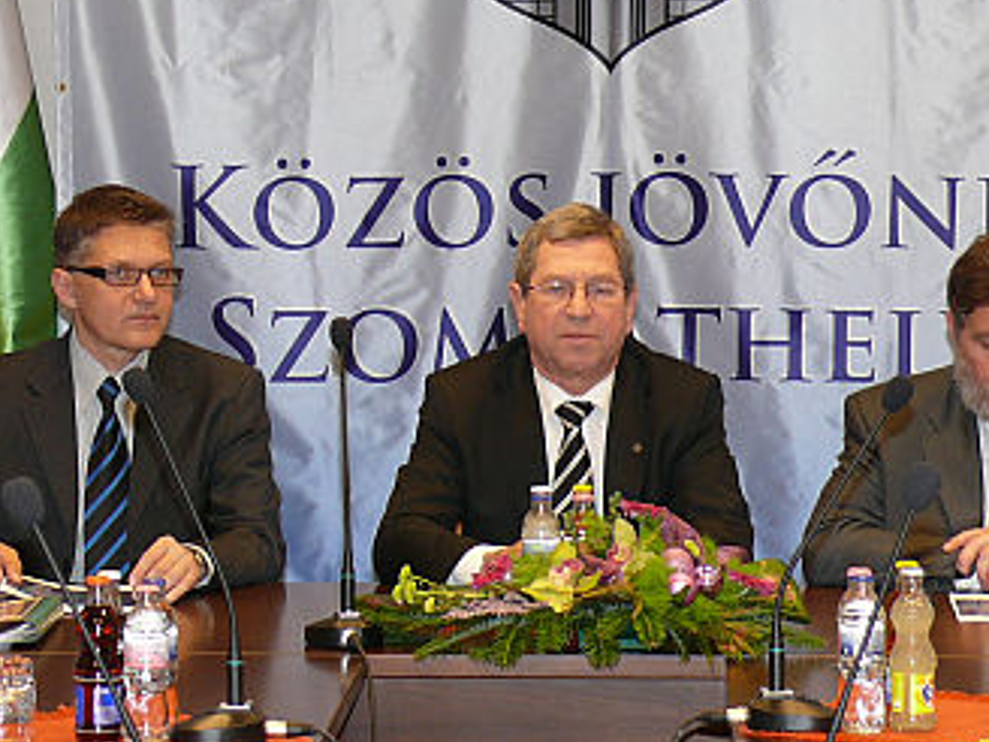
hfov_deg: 12.4
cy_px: 344
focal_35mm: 159
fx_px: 4543
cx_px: 606
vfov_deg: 9.3
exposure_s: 1/30
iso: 100
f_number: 3.2
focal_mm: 14.3
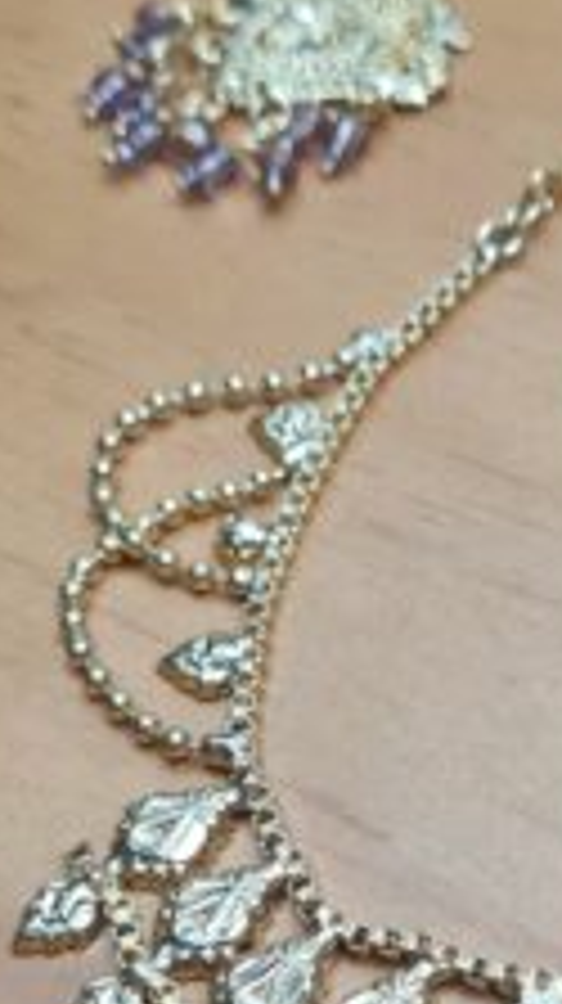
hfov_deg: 13.3
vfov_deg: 23.4
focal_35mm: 89
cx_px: 616
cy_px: 880
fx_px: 2364
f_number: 1.8
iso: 250
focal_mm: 5.4
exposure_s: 1/120
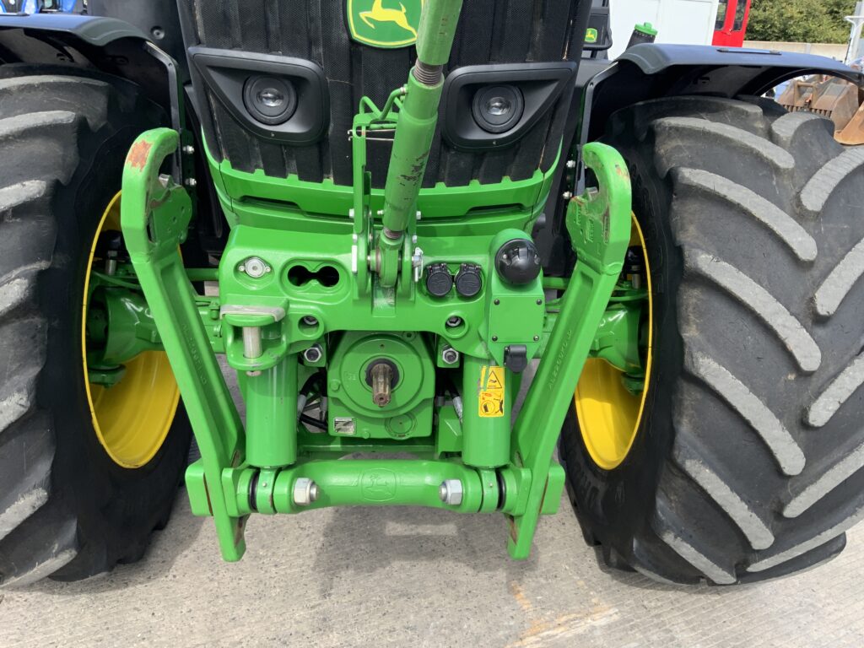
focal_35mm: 29
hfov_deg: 61.7
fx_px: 724
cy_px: 324
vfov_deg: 48.2
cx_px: 432
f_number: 1.8
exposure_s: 1/284
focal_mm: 3
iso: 16
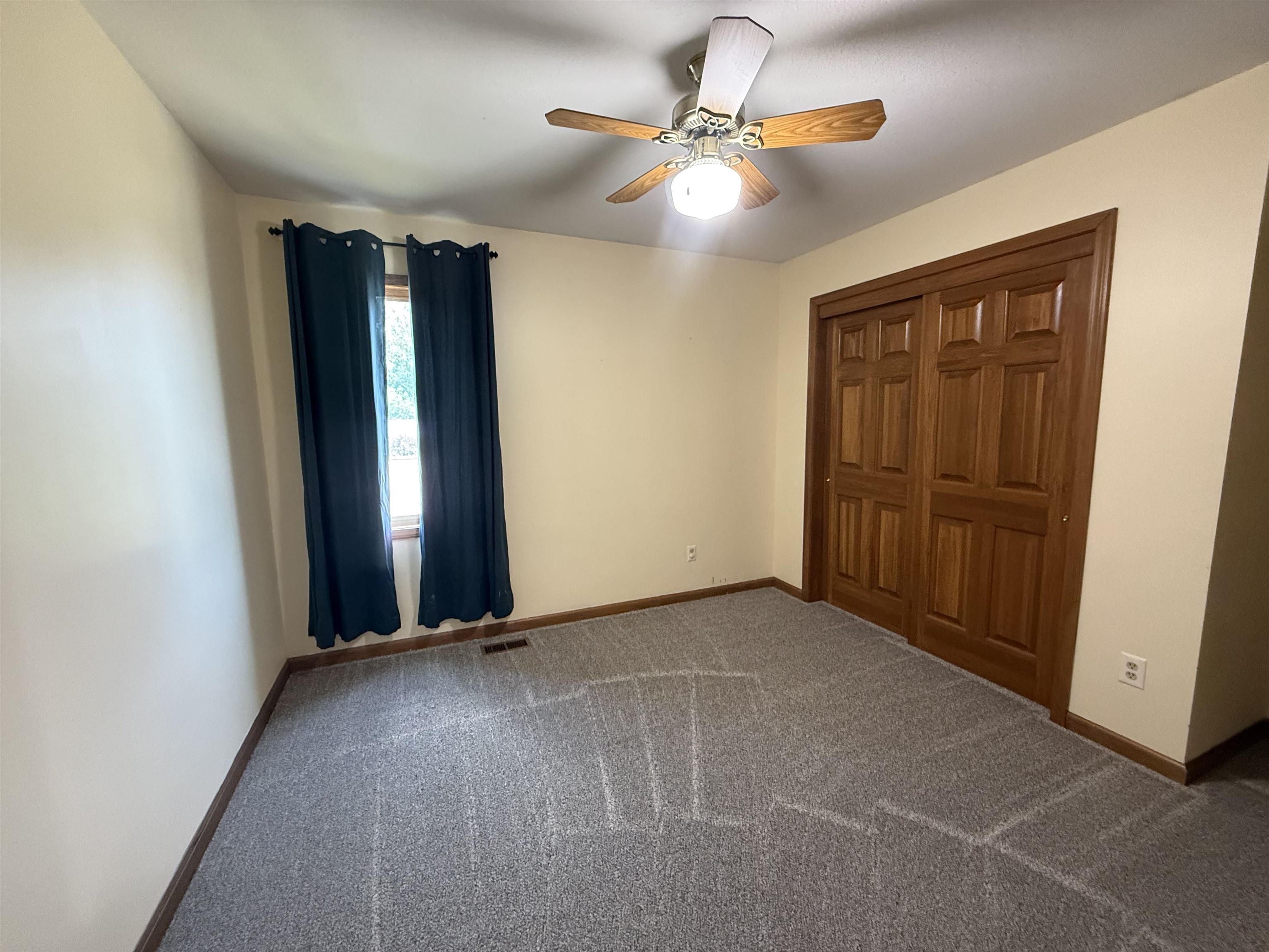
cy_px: 476
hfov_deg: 102.1
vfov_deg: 85.7
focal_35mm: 14
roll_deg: +1.1
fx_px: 513
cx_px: 634
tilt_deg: -7.5
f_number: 2.2
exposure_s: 1/60
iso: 640
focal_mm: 2.22
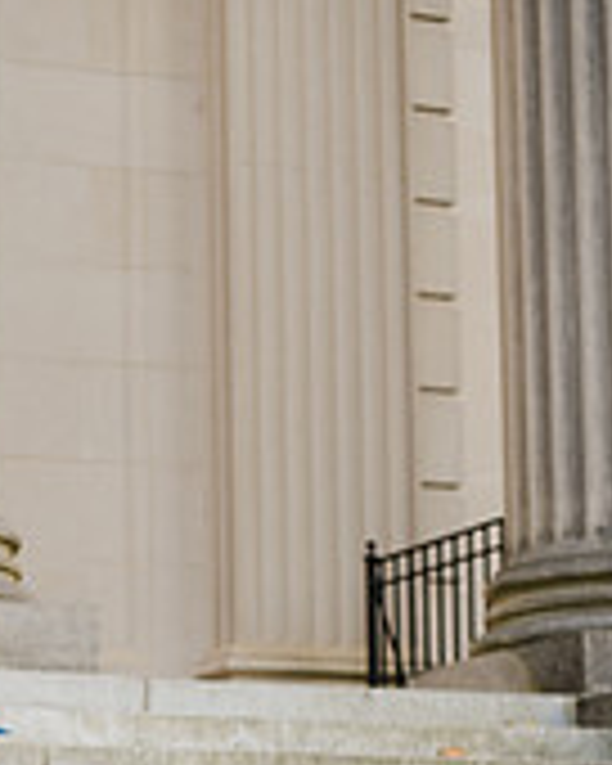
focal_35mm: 124
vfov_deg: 15.2
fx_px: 2807
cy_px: 819
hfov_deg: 12.4
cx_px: 104
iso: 200
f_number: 2.5
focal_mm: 50
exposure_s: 1/500
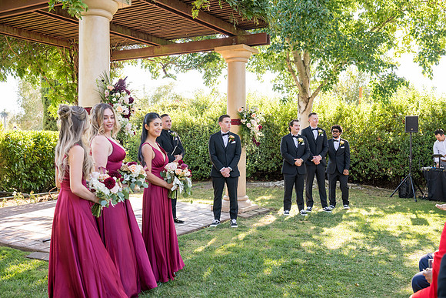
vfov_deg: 37.9
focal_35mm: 35
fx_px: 434
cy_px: 149
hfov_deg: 54.4
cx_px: 223
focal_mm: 35
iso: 640
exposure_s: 1/400
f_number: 4
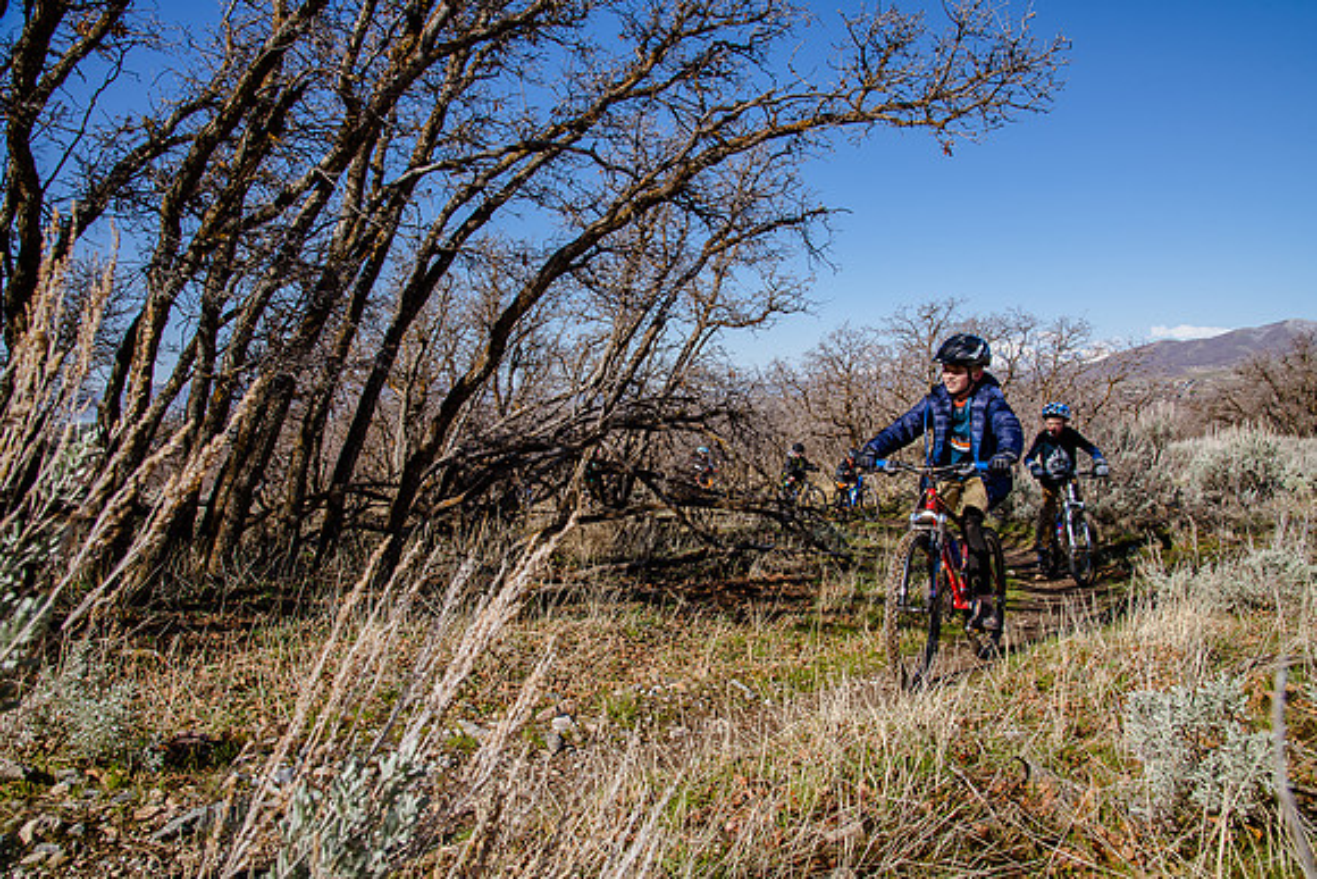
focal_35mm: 28
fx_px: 1025
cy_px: 440
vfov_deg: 46.4
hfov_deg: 65.5
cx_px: 658
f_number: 10
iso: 200
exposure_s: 1/250
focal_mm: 28
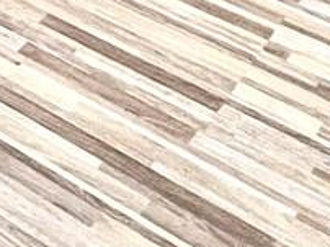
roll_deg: -1.2
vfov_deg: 10.4
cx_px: 88
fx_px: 981
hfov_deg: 19.0
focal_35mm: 103
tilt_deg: -13.9
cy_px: -486
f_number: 1.8
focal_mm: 1.57
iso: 250
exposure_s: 1/60
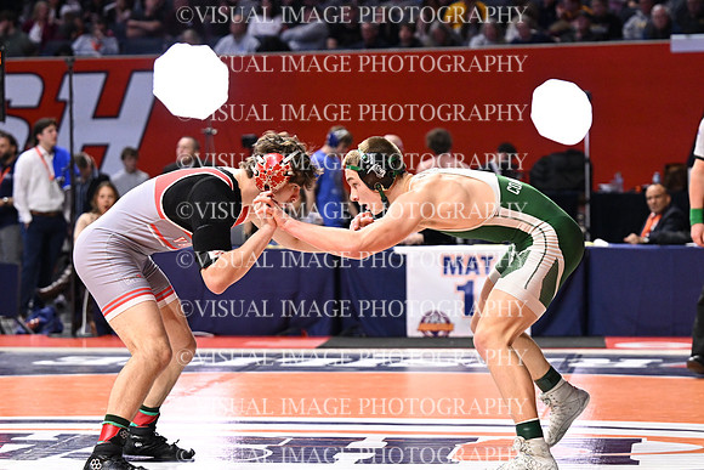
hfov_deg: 16.9
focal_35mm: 121
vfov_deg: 11.3
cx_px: 352
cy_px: 235
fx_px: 2367
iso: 3200
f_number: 3.2
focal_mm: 81
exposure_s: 1/1000
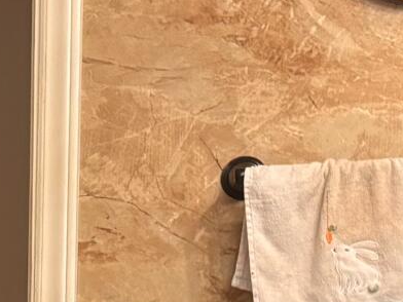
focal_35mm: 199
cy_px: 529
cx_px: -694
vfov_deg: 7.3
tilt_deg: -3.0
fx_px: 2317
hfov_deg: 8.7
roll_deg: +0.7
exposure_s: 1/60
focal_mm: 5.96
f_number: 1.6
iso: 125
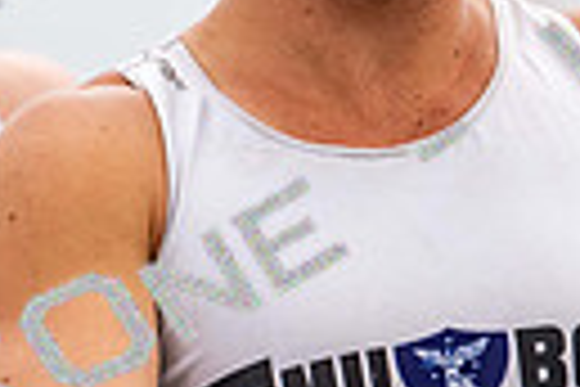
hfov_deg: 1.1
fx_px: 28933
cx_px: 211
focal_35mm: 1796
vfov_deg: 0.8
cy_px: 166
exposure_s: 1/2500
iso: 320
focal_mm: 400
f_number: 4.5
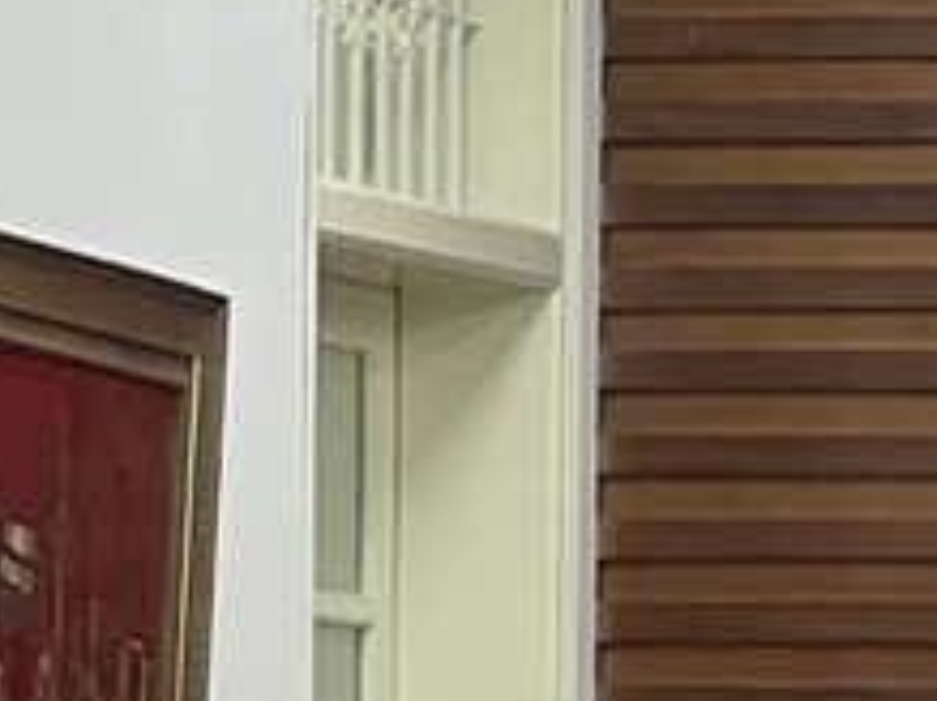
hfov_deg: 7.6
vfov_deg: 5.7
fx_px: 6953
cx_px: 1463
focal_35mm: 257
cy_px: 979
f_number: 2.8
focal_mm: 9
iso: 320
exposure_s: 1/60
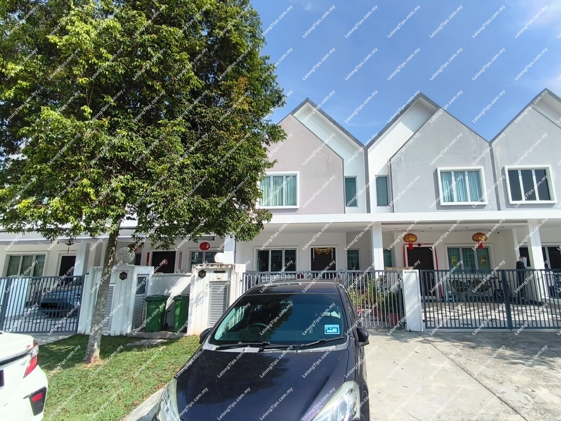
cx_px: 280
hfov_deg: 98.2
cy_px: 210
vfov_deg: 81.8
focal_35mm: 15
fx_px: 243
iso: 50
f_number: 2.2
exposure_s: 1/3268
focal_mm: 1.65
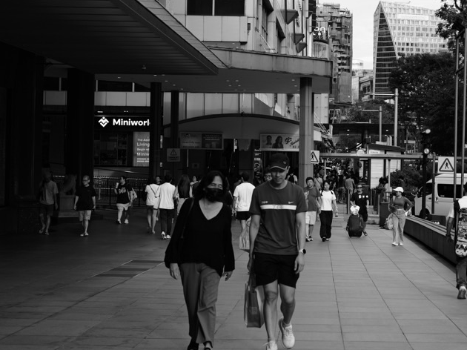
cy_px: 118
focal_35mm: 84
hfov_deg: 22.8
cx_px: 408
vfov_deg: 17.5
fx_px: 1133
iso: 100
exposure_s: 1/250
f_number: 4.5
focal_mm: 43
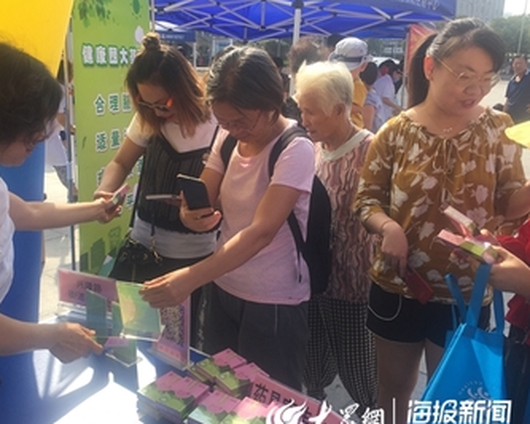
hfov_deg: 52.7
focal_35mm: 34
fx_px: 533
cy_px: 225
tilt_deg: -15.0
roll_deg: -2.9
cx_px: 229
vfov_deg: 43.3
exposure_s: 1/879
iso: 32
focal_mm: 4.15
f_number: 2.2
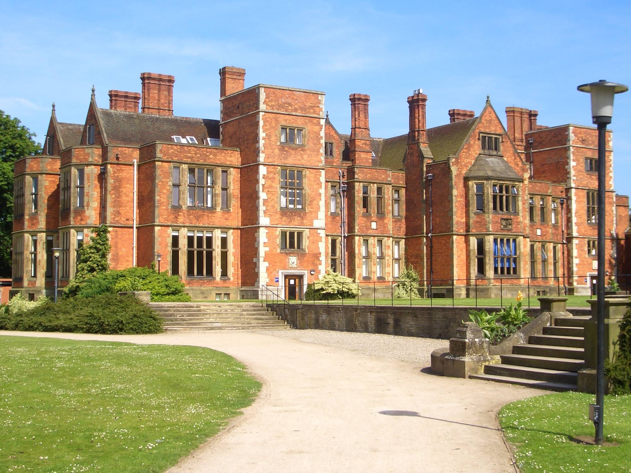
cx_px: 316
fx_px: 893
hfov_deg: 38.9
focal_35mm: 49
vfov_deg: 29.7
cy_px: 236
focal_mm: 8.2
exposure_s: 1/250
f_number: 5
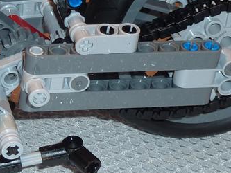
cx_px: 9
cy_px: -6
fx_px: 1128
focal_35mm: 169
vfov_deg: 8.7
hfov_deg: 11.6
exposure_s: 1/30
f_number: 3.9
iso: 100
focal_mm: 9.1
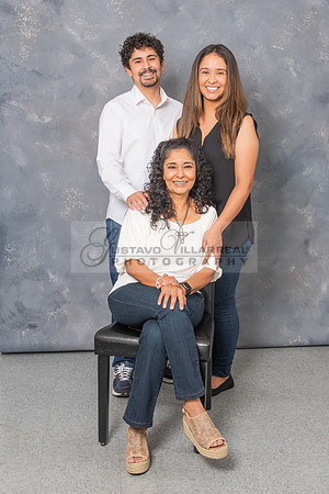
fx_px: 819
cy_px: 231
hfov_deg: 22.7
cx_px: 173
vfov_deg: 33.5
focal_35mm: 60
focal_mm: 32
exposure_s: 1/160
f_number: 5
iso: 200
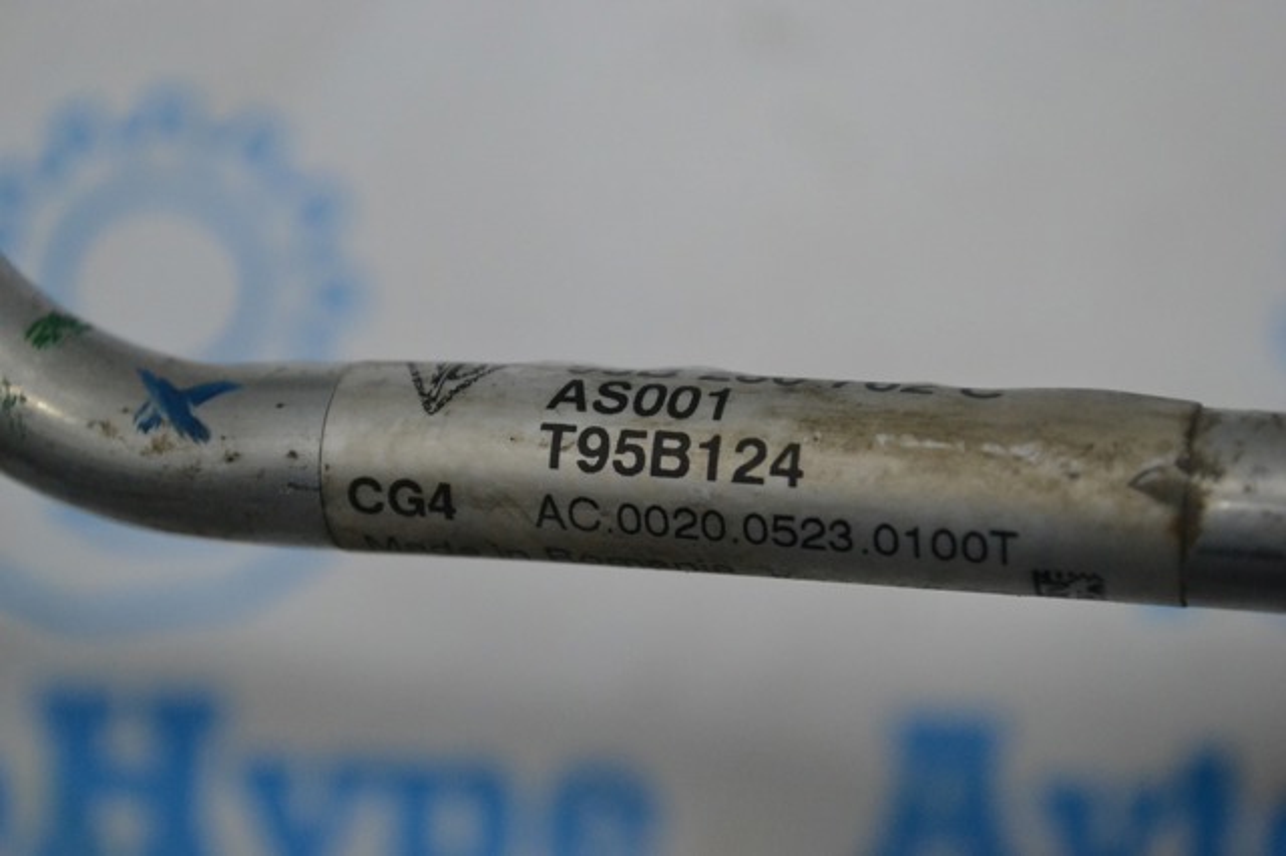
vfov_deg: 16.5
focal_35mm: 82
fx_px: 2945
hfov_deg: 24.6
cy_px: 428
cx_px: 643
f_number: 5.6
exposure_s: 1/500
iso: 2000
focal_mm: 55
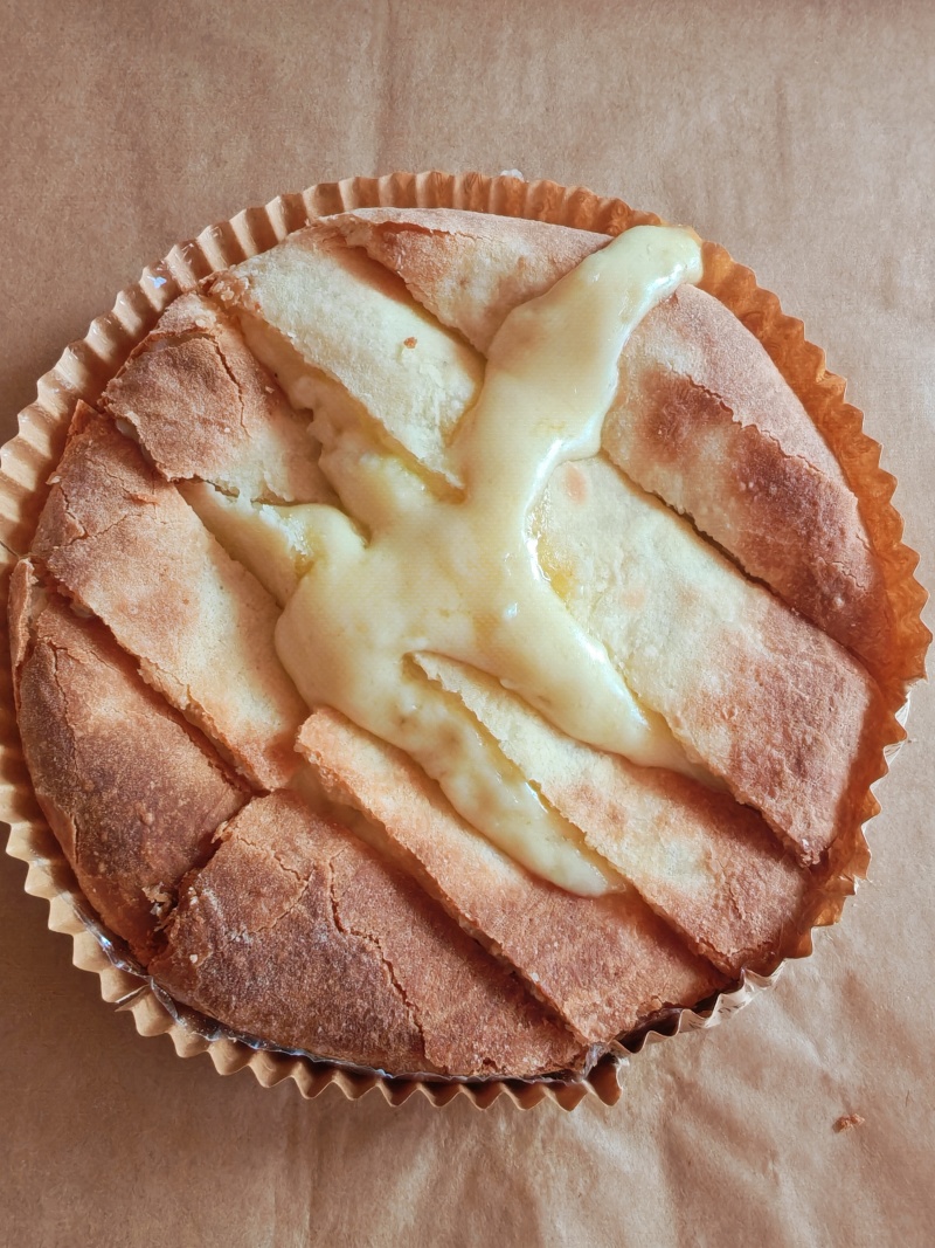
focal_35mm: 27
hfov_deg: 51.3
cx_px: 468
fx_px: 973
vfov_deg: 65.3
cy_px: 624
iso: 200
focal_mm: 1.96
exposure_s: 1/50
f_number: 2.2
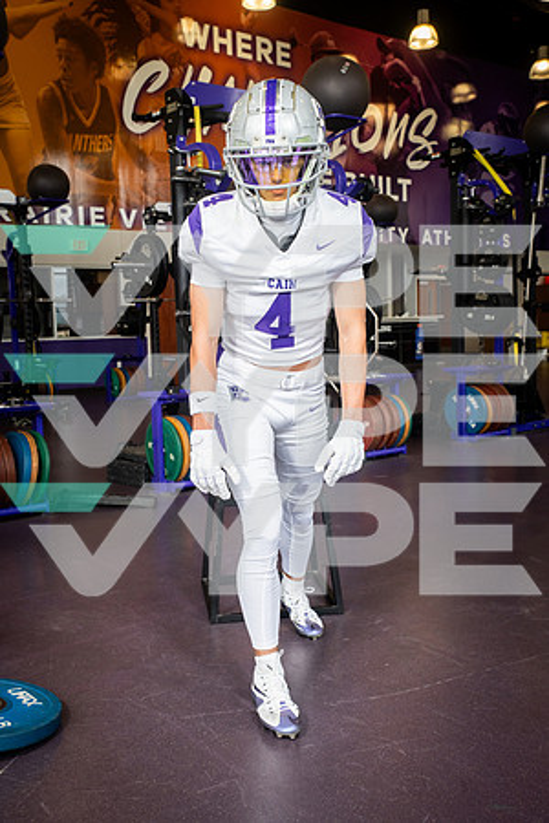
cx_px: 274
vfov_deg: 50.7
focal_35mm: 38
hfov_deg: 35.1
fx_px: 869
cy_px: 412
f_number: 7.1
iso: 800
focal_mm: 38
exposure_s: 1/250
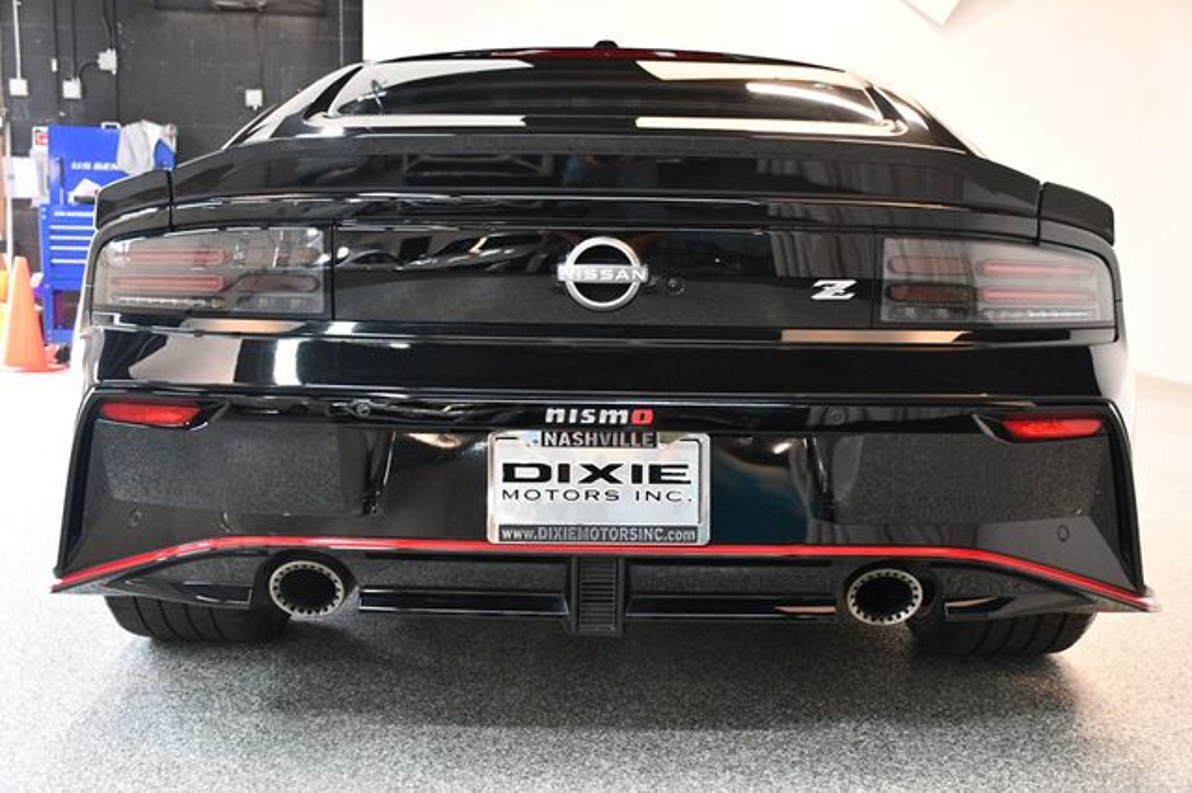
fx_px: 1324
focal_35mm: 40
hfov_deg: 48.5
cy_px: 396
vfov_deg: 33.4
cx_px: 596
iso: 3200
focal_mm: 27
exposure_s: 1/60
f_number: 4
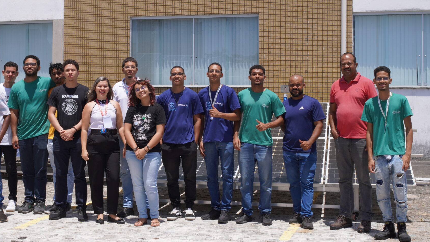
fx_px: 682
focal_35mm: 60
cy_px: 94
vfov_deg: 20.1
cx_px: 163
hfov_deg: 34.8
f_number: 7.1
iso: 100
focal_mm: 25
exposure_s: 1/320
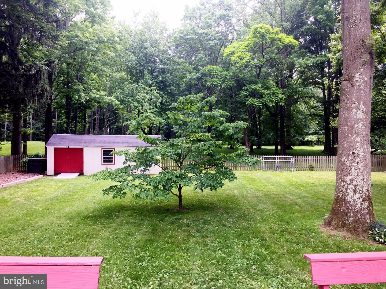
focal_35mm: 29
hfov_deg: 61.7
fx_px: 323
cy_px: 144
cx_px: 193
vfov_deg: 48.2
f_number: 2.2
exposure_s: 1/243
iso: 32
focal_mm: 4.15
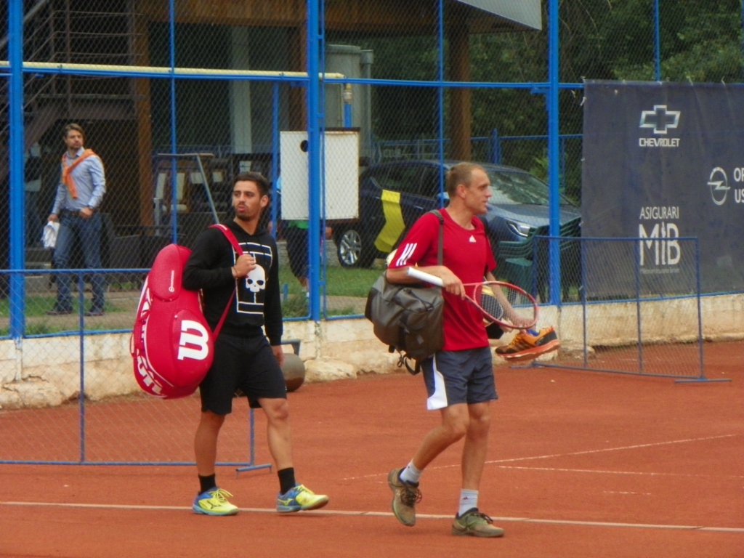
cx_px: 372
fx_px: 4084
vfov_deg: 7.8
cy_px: 279
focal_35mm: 190
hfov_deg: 10.4
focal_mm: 33.9
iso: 200
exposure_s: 1/320
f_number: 4.5
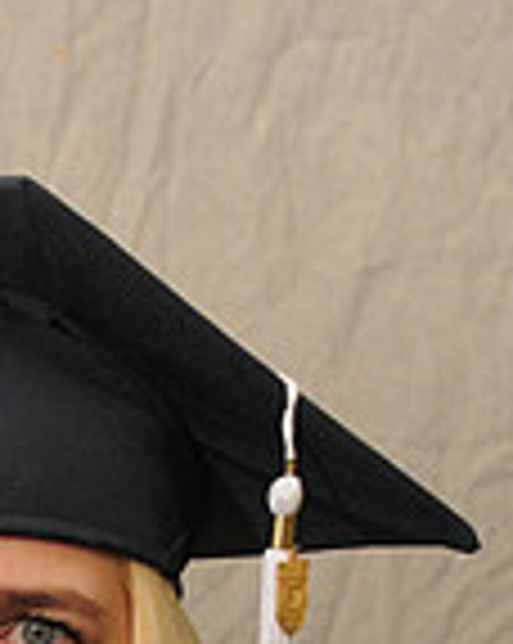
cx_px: -169
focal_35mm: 285
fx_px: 5420
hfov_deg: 5.4
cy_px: 1067
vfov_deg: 6.7
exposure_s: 1/40
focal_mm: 50
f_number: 5.6
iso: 200
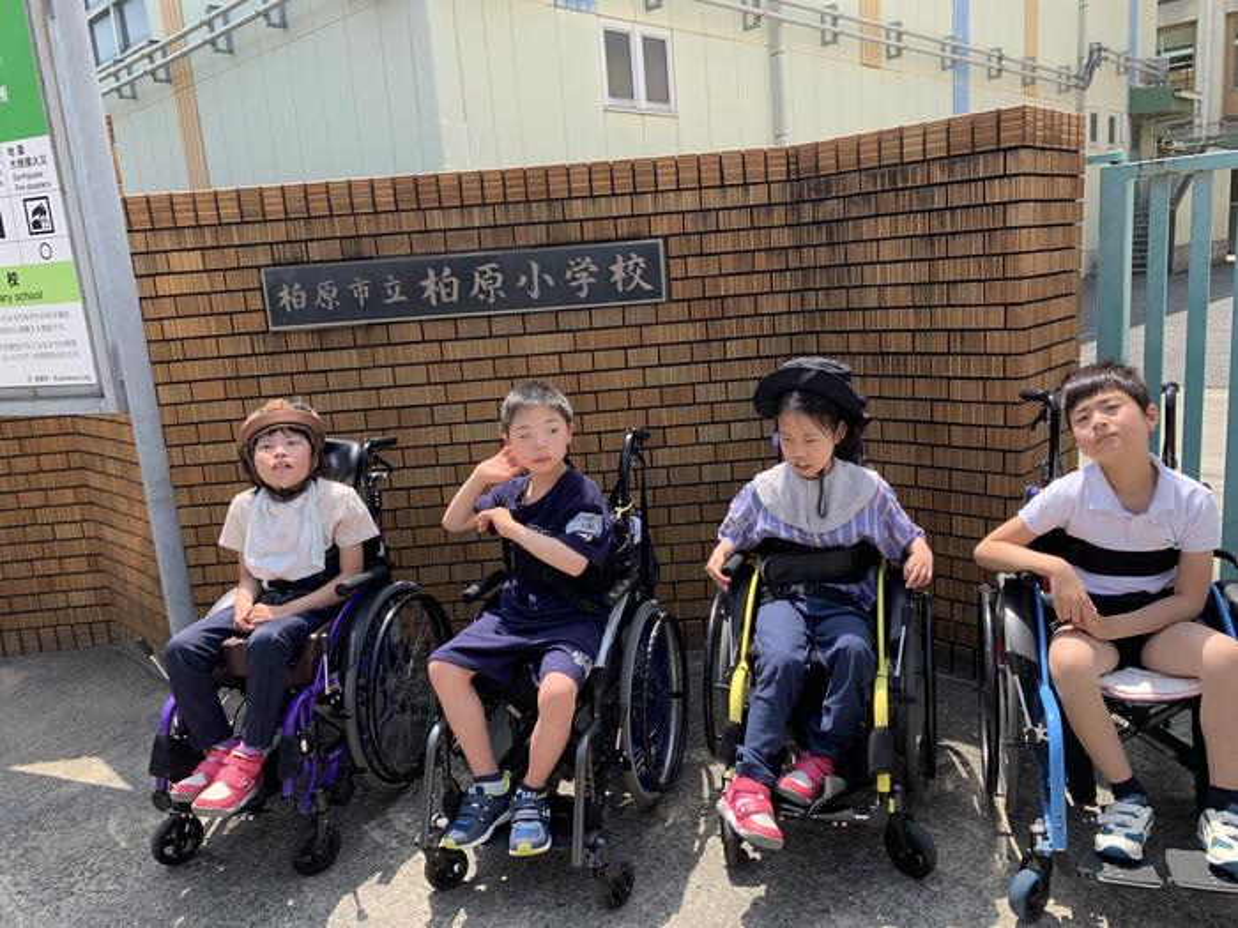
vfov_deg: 53.1
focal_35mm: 26
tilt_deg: -10.6
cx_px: 619
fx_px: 930
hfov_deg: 67.3
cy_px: 464
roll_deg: +3.9
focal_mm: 4.25
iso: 25
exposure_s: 1/597
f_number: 1.8
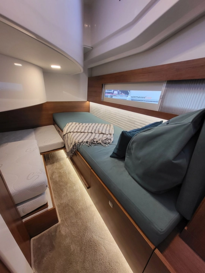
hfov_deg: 89.9
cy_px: 136
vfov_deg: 106.2
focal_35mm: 13
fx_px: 103
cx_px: 102
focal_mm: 1.74
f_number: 2.2
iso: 160
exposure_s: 1/50
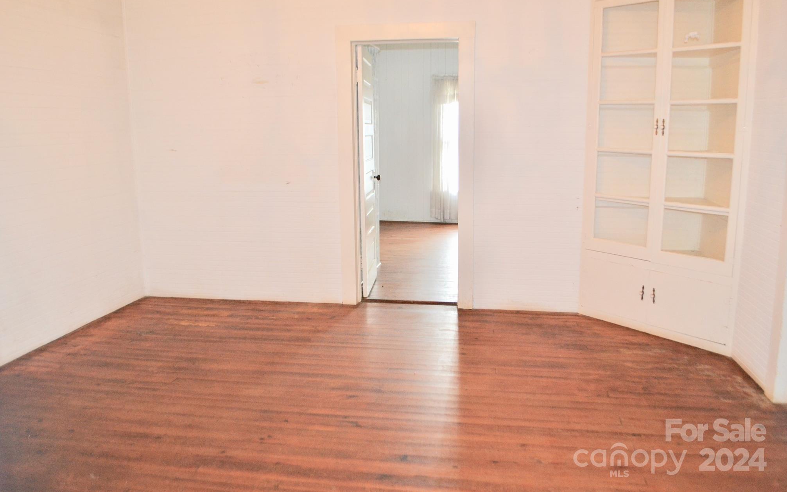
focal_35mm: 28
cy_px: 225
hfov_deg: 66.5
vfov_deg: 44.5
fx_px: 601
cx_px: 394
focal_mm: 18
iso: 1000
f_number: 3.5
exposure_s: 1/60
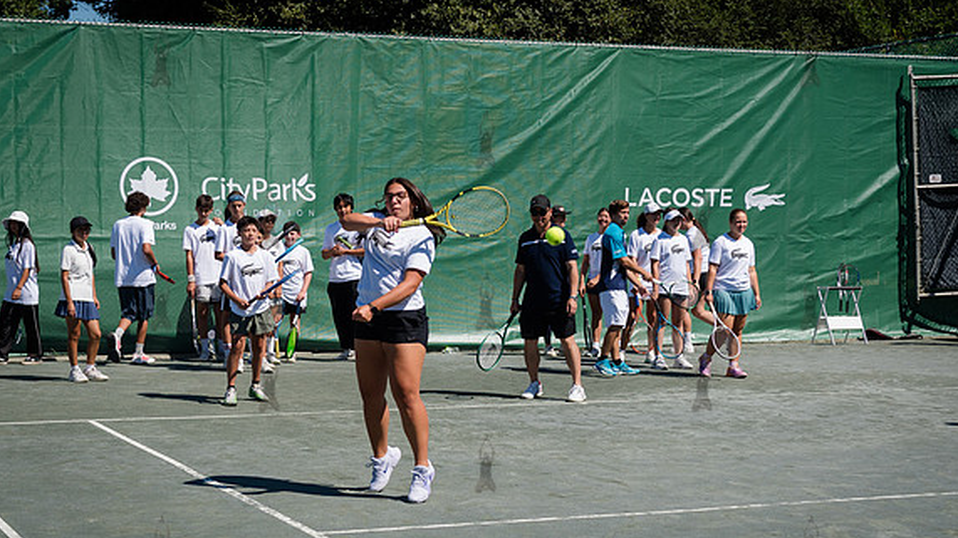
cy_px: 337
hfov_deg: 28.6
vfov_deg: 16.3
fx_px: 1880
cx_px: 485
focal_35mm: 74
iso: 200
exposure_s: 1/2000
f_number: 3.5
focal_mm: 48
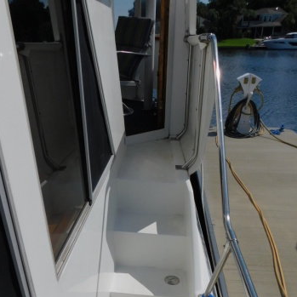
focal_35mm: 35
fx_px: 340
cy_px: 242
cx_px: 135
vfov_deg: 44.7
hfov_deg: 47.2
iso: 125
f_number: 6
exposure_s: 1/1500
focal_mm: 4
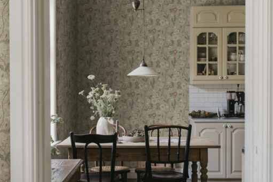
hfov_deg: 33.9
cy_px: 97
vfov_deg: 23.0
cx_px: 126
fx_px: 448
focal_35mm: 59
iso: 640
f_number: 5.6
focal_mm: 50
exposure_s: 1/25
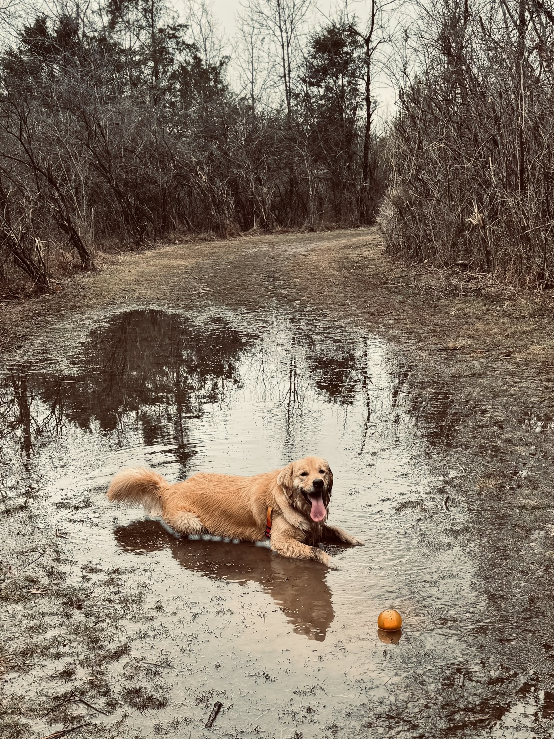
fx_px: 512
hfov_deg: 56.8
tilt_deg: -21.8
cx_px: 277
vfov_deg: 71.6
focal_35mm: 24
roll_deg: +1.3
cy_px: 370
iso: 64
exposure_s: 1/121
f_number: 1.78
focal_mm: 6.76
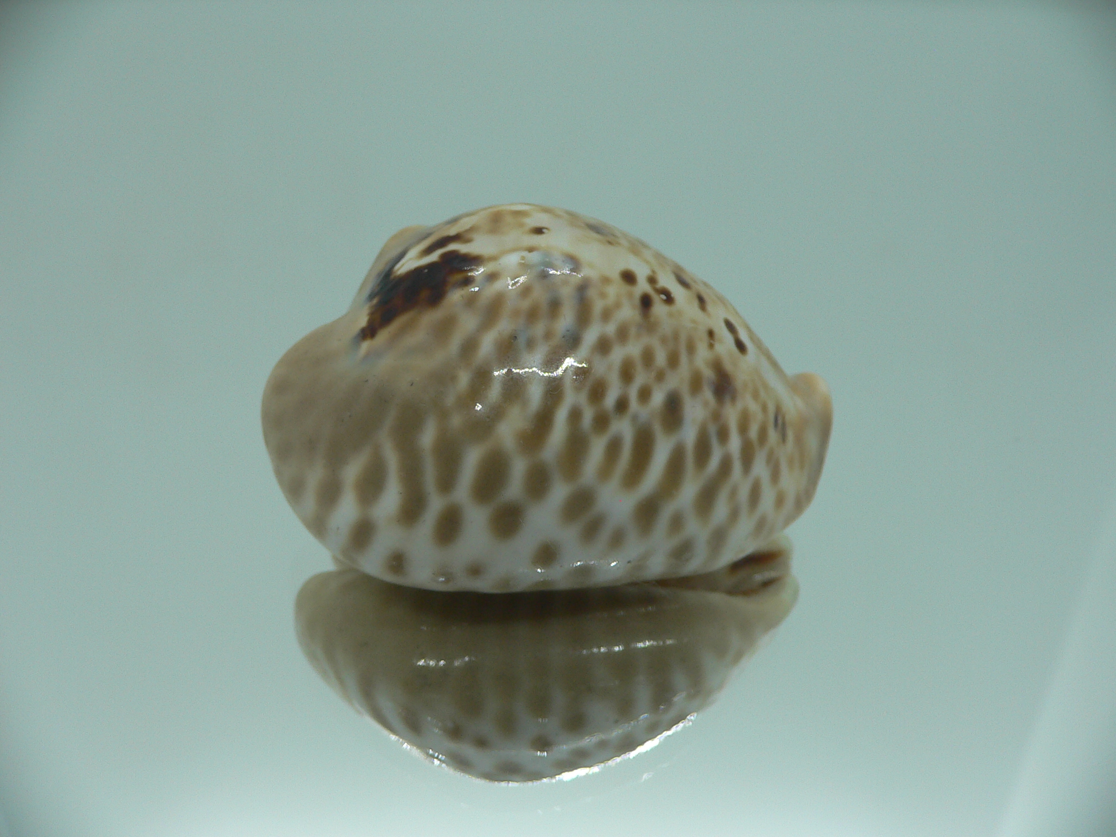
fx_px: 1128
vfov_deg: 40.7
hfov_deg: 52.6
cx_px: 558
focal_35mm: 35
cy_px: 418
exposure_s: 1/60
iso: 80
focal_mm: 4.6
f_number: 2.8
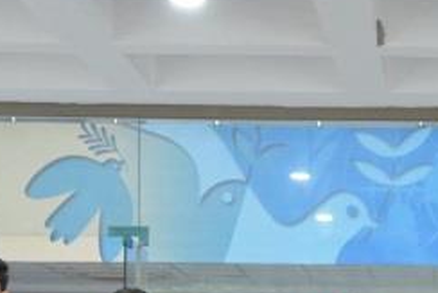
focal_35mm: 151
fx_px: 1838
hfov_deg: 13.3
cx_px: 490
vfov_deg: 8.8
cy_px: 501
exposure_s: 1/125
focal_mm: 36
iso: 6400
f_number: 4.8
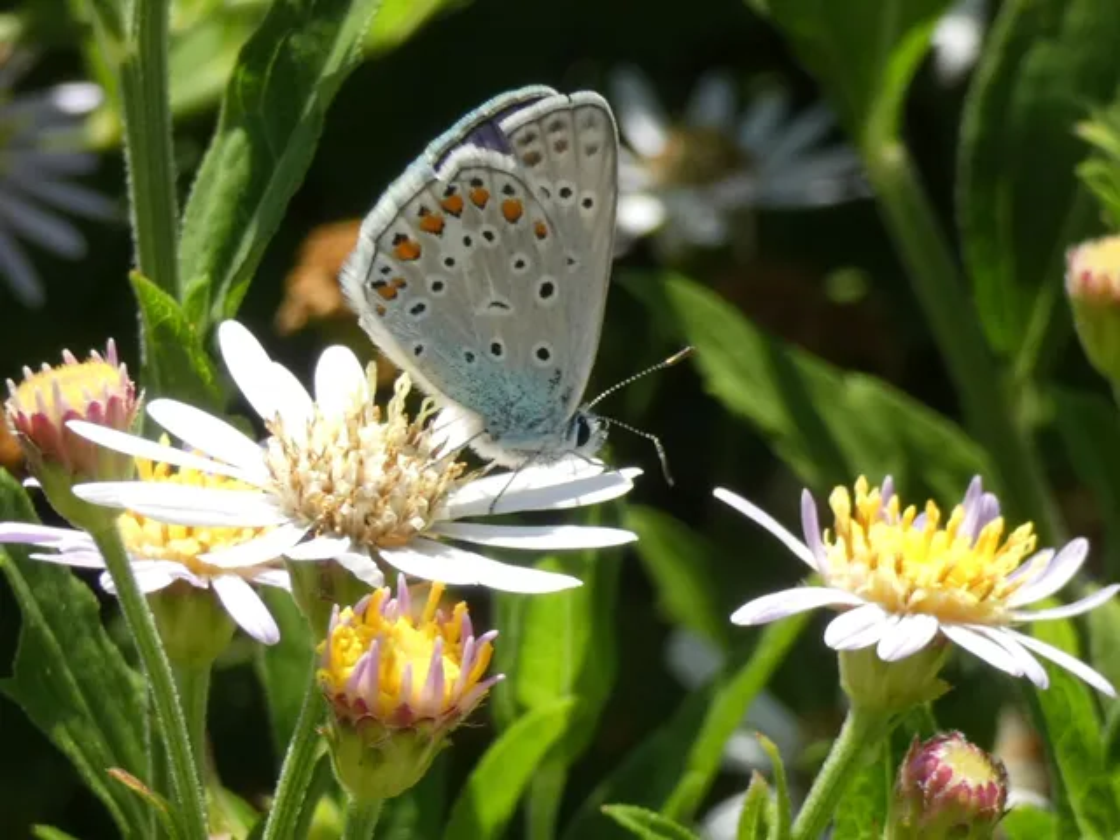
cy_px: 420
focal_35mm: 138
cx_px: 560
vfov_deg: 10.7
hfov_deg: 14.3
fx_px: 4465
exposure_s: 1/100
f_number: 5.3
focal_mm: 24.7
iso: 80
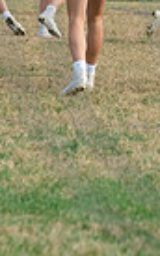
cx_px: 320
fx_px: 4347
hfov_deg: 2.1
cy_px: -21
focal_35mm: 625
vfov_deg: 3.4
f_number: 4.5
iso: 250
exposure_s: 1/1250
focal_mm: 145
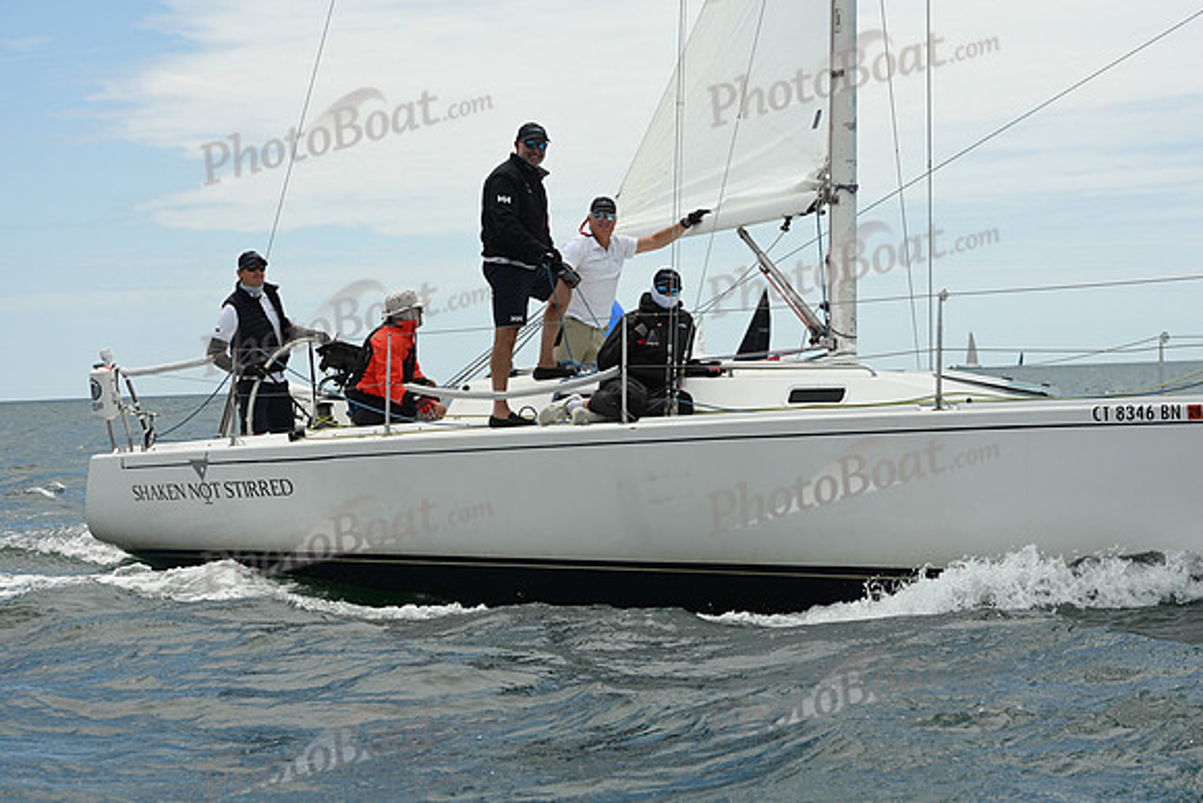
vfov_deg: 14.4
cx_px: 602
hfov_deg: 21.5
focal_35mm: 95
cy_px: 402
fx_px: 3175
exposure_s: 1/1000
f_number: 10
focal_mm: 95
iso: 320
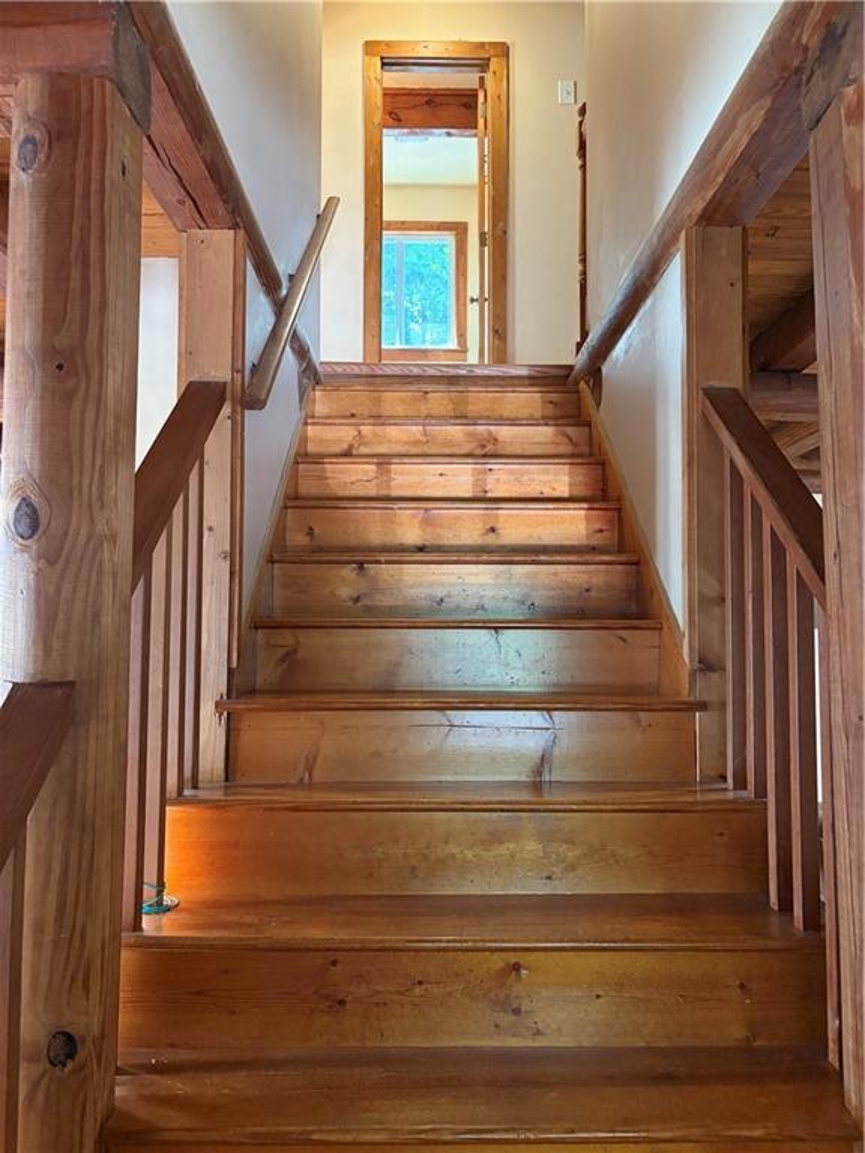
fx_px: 866
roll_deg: +0.1
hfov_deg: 53.1
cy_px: 576
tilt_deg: +3.3
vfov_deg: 67.3
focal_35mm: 26
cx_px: 432
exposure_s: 1/40
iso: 400
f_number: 1.6
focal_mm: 5.96
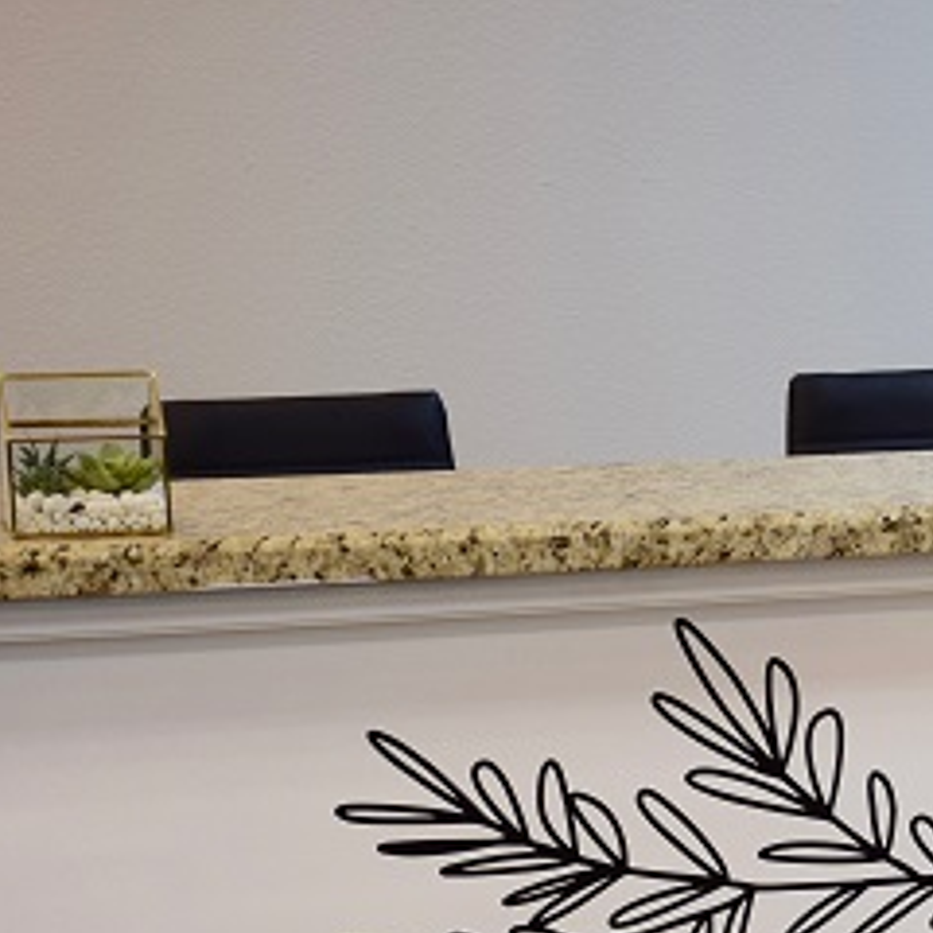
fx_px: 4757
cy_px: 797
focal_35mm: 156
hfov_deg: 10.9
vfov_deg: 11.1
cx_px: 1318
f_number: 4.5
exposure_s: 1/80
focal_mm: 42
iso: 400
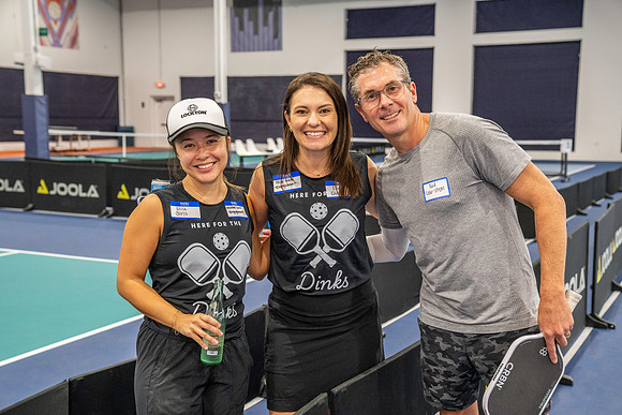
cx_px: 311
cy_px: 208
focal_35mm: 48
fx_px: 829
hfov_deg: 41.1
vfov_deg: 28.1
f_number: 4.5
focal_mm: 48
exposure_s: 1/200
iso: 4000
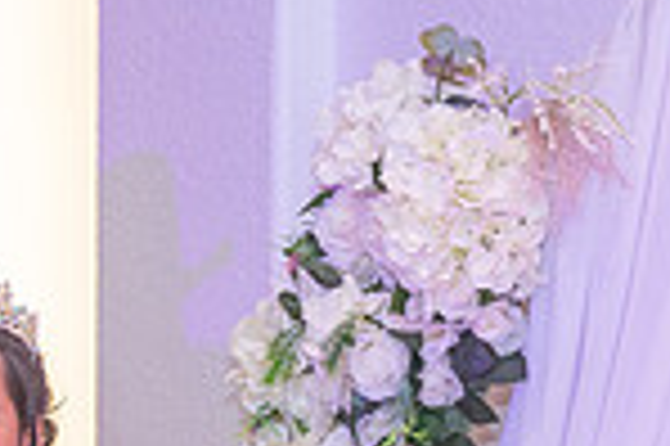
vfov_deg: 5.6
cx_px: -328
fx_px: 4499
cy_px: 764
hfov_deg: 8.3
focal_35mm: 242
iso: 800
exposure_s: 1/200
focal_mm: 62
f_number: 3.5
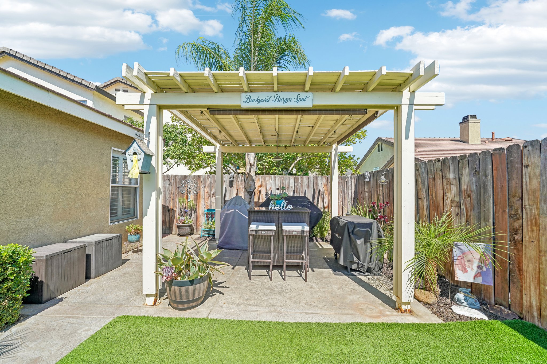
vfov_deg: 85.4
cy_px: 182
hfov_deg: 108.3
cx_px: 274
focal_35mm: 13
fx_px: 197
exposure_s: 1/200
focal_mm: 13
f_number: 8
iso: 100
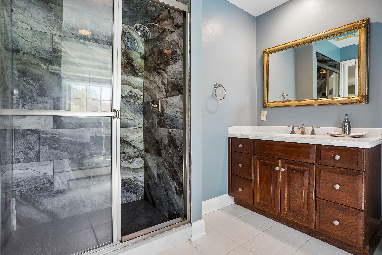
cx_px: 194
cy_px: 125
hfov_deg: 90.0
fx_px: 191
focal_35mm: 18
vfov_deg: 67.4
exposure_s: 1/13
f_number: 5.6
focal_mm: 17
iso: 400
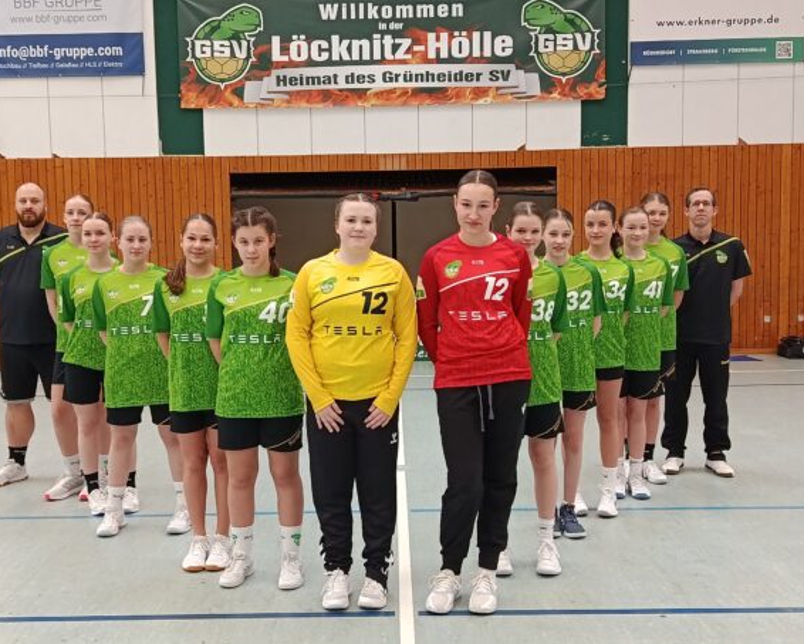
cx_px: 379
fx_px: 1023
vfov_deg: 34.9
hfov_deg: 42.9
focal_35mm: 43
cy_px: 323
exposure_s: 1/50
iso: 672
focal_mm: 5.24
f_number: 1.7
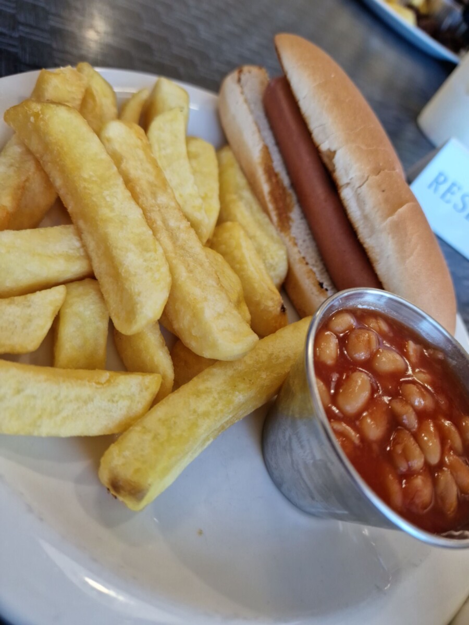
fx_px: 415
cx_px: 234
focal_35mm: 23
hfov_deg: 58.9
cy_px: 312
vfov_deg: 73.9
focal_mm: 6.4
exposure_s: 1/50
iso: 50
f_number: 1.8
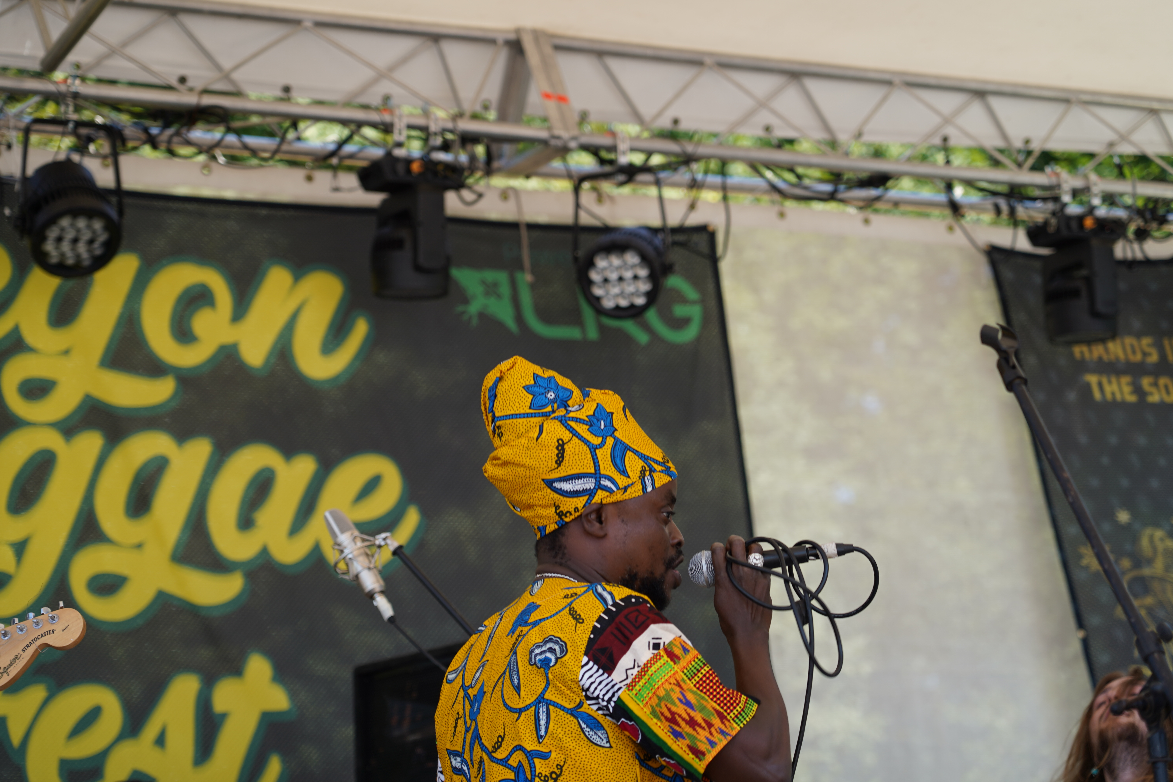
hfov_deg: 19.5
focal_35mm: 105
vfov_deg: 13.0
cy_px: 391
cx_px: 586
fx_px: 3421
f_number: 4.5
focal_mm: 105
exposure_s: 1/250
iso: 100
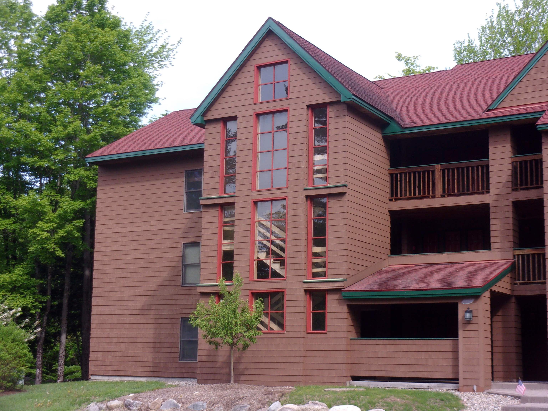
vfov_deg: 22.9
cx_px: 274
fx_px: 1013
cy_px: 206
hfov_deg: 30.3
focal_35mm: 64
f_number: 5.2
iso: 80
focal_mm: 11.5
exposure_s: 1/140
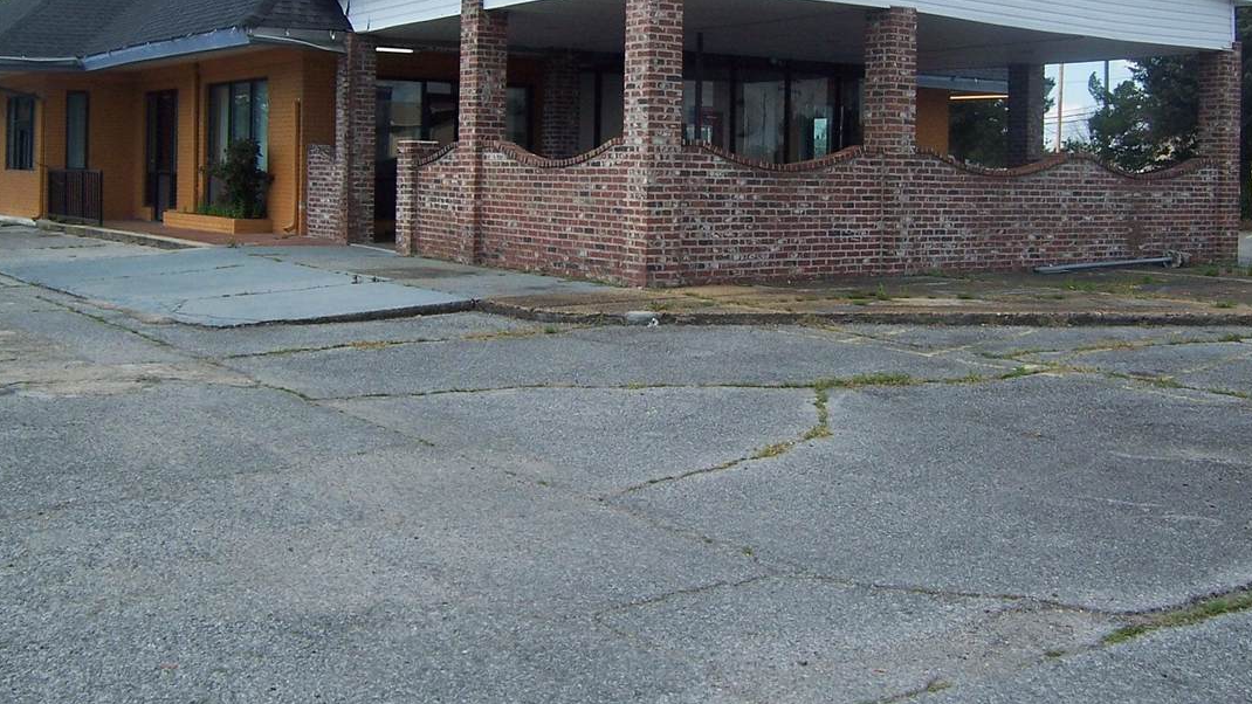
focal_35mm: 43
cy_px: 182
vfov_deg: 27.4
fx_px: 1428
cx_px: 628
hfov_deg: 47.4
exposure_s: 1/750
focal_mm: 5.5
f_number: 3.4
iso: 80
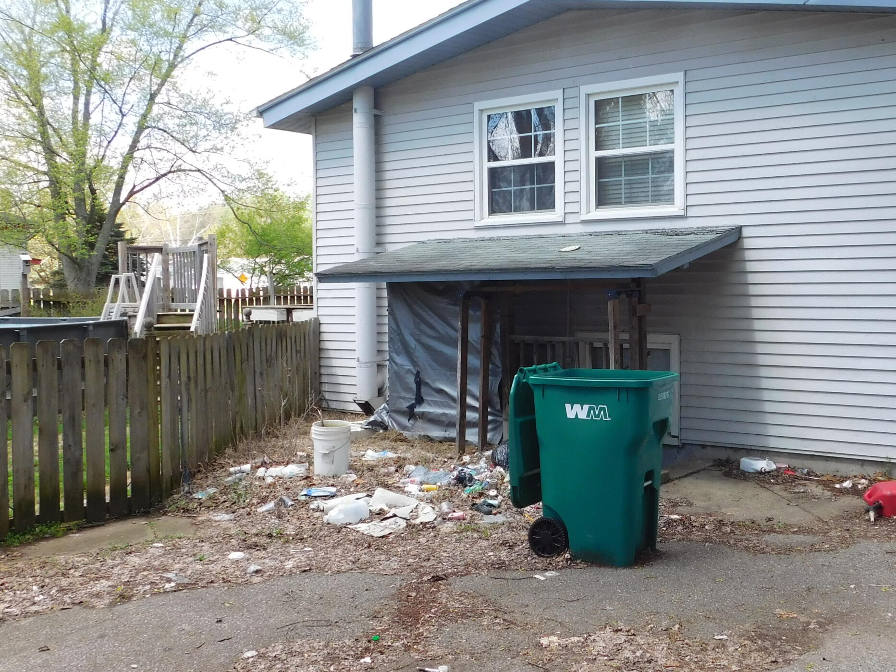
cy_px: 320
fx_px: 958
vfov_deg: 38.7
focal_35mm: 37
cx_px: 590
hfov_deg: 49.4
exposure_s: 1/320
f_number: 3
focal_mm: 4
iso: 125
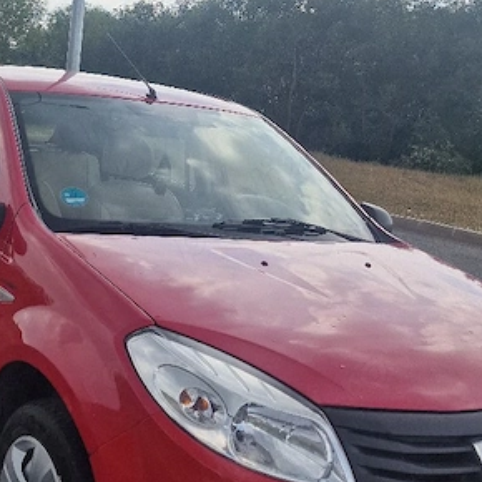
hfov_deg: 29.8
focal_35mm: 56
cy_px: 218
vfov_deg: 30.5
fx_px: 882
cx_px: 88
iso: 50
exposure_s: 1/1000
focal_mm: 6.4
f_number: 1.8
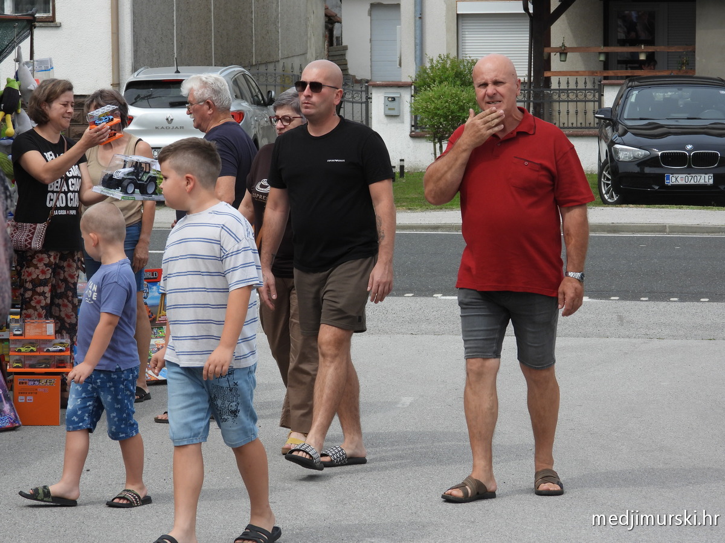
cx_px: 362
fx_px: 2827
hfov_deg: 14.6
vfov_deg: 11.0
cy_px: 272
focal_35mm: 135
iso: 100
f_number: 4
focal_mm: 24.3
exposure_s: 1/640
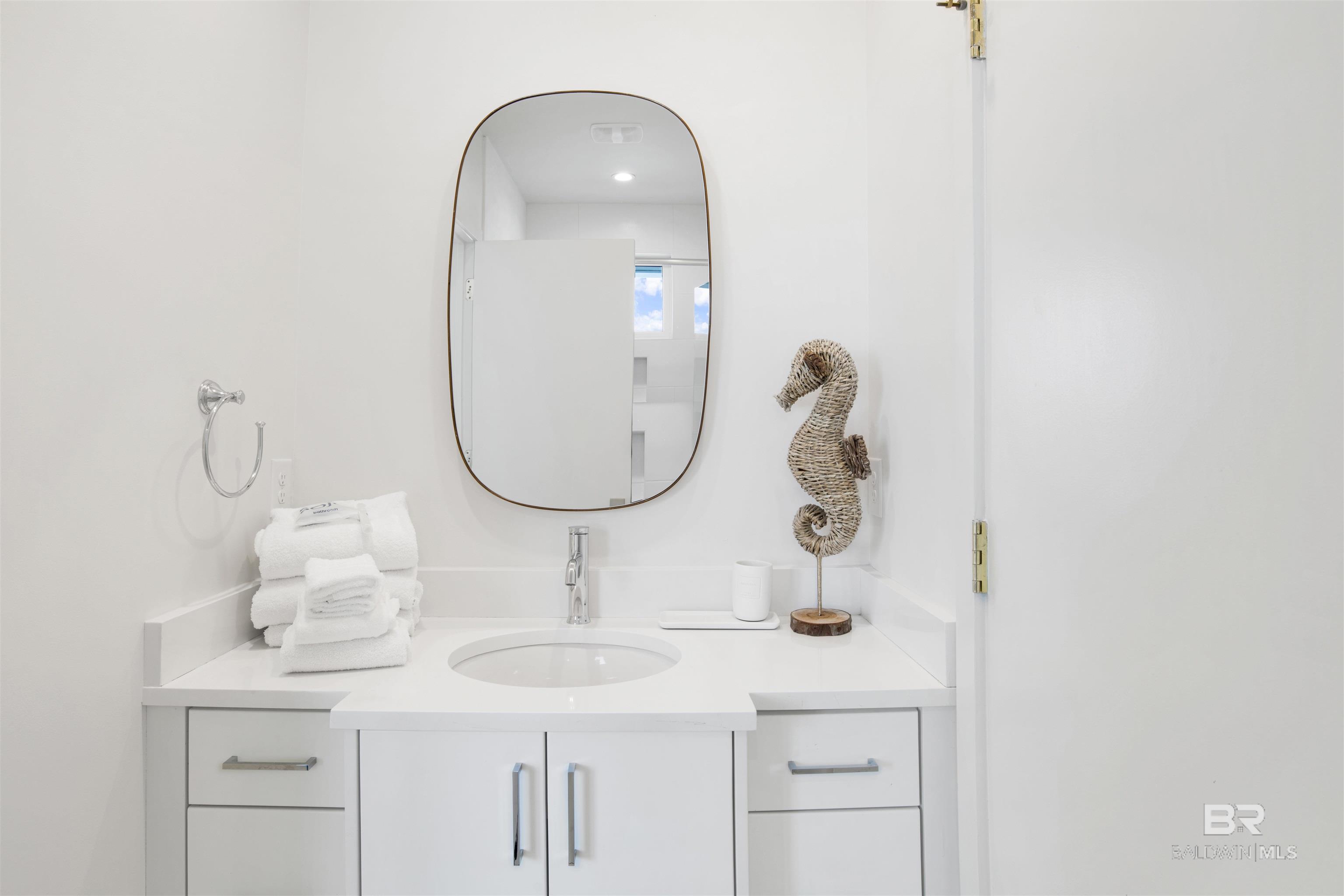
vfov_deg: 67.4
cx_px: 672
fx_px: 672
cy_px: 448
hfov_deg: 90.0
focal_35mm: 18
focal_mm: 18
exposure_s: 1/15
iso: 200
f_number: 11
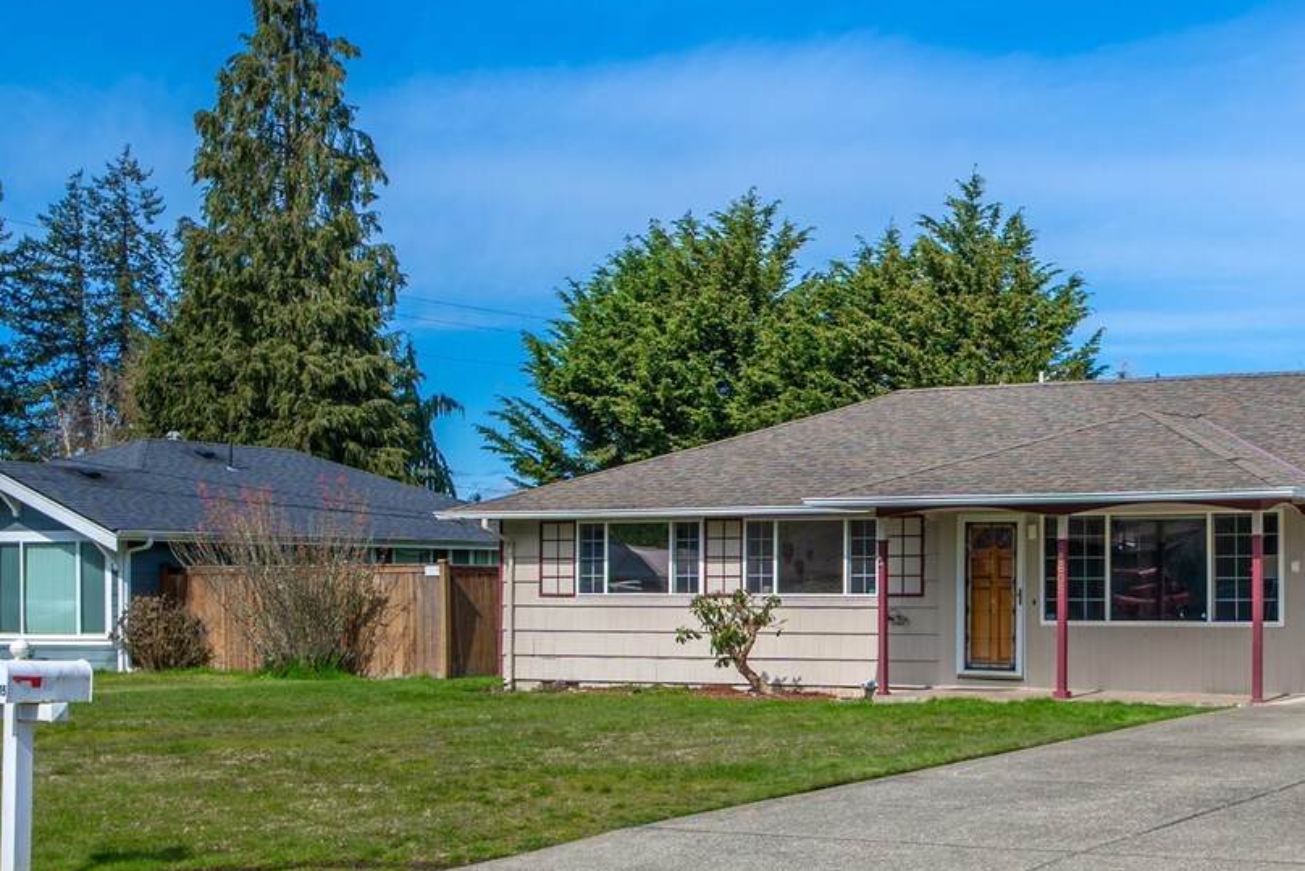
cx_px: 969
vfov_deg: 34.9
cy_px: 542
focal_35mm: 38
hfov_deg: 48.8
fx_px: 1378
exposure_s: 1/350
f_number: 6.7
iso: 100
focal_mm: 24
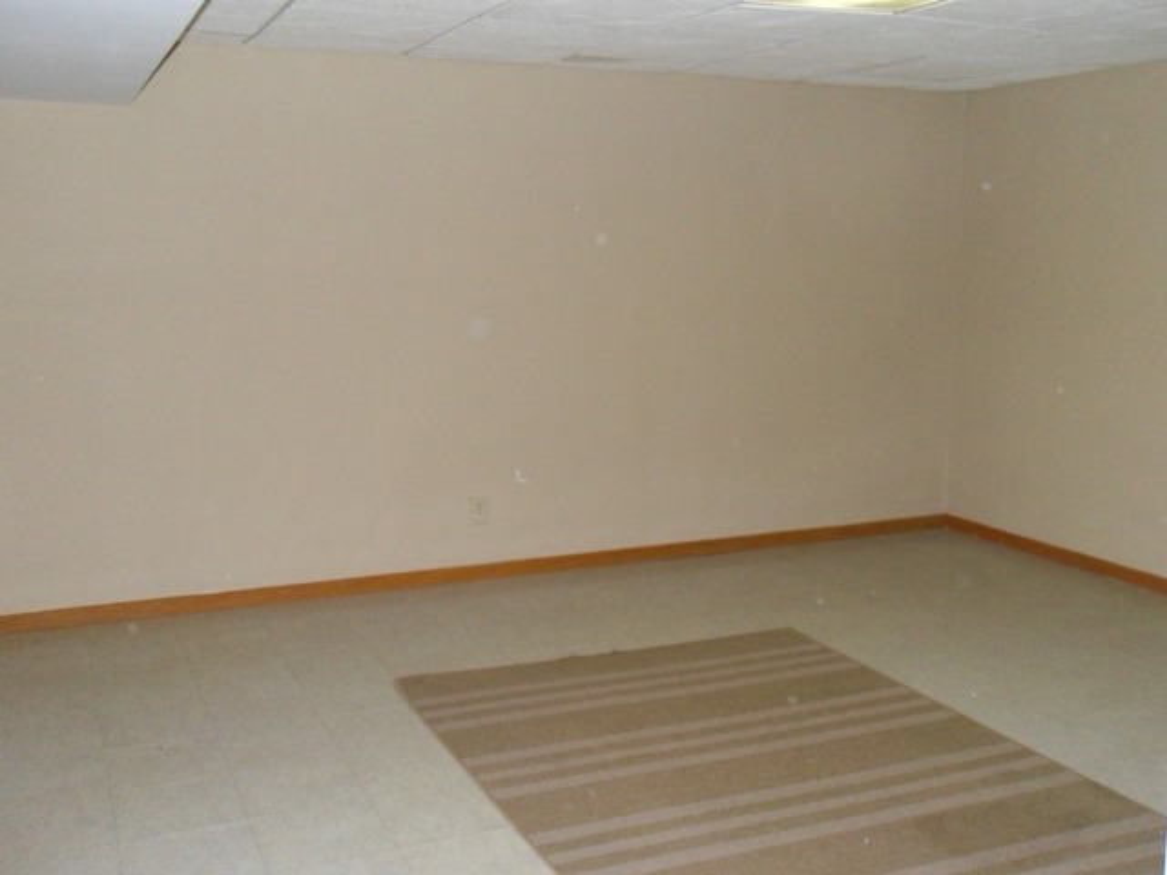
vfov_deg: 40.7
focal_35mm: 35
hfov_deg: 52.6
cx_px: 584
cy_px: 438
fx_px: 1180
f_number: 3.5
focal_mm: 6.3
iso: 400
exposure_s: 1/45
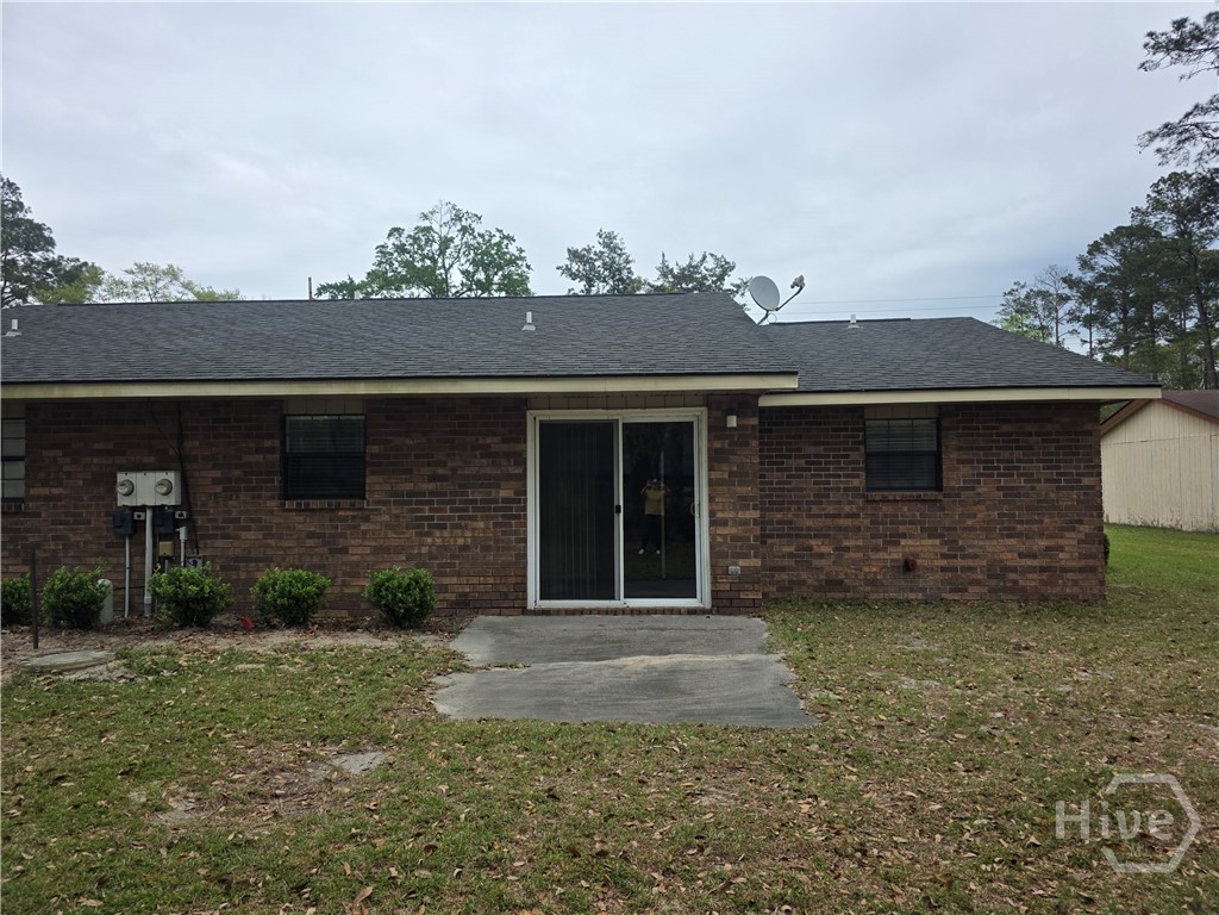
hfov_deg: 73.9
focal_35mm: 23
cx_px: 610
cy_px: 458
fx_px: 810
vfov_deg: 58.9
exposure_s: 1/3126
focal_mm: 6.3
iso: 80
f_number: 1.7
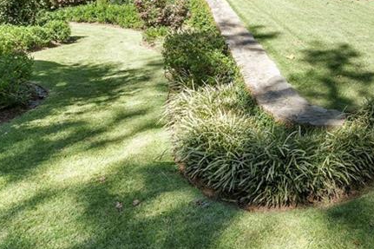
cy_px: -16
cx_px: 369
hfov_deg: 43.8
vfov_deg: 31.6
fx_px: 395
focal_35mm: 38
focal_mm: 16
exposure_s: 1/1250
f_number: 13
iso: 640
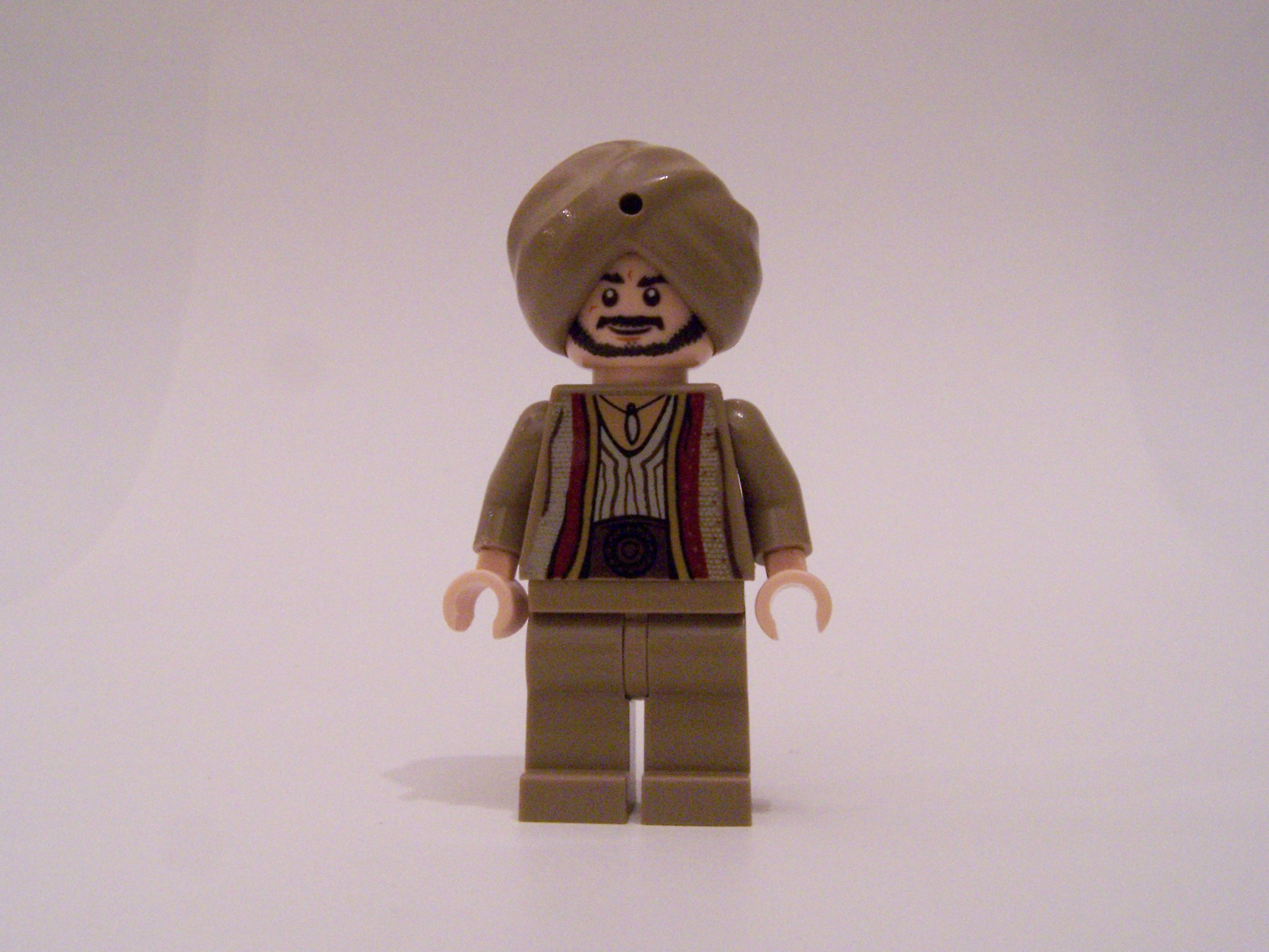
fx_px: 1393
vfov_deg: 37.7
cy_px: 476
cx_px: 634
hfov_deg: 49.0
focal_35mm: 38
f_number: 8
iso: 400
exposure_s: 1/4
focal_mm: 6.3
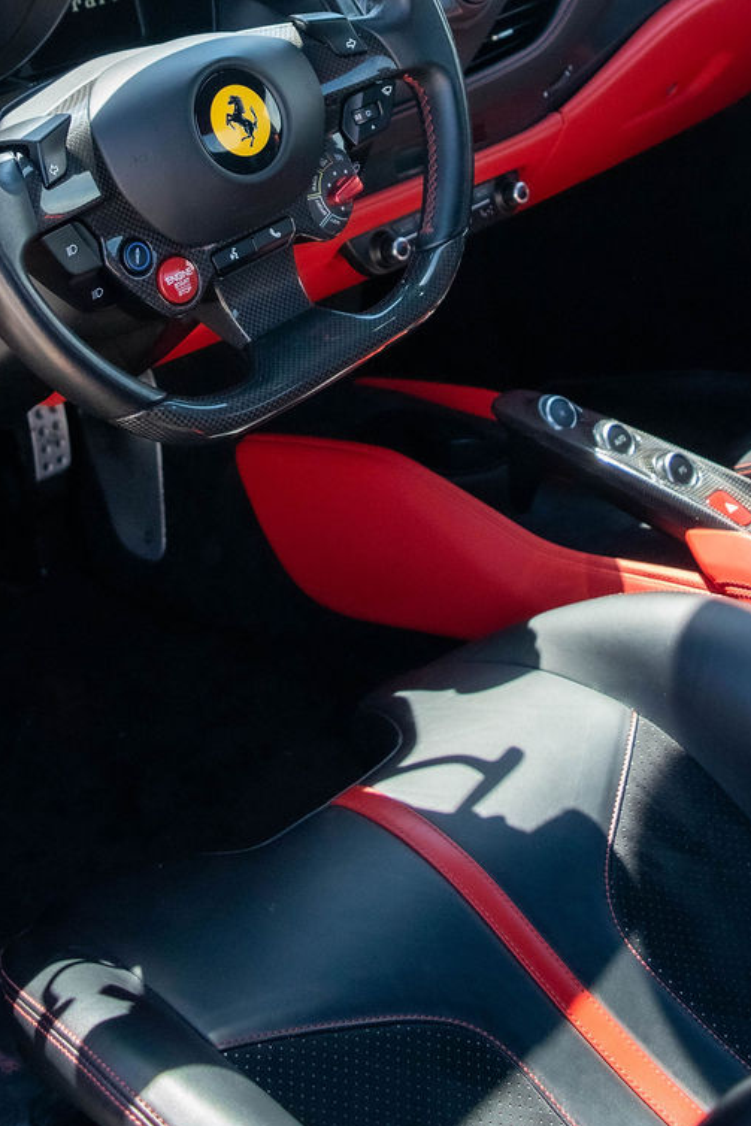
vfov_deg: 34.1
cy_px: 96
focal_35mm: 55
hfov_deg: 24.6
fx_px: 1720
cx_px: 403
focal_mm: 18
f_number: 4
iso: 720
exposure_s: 1/1000
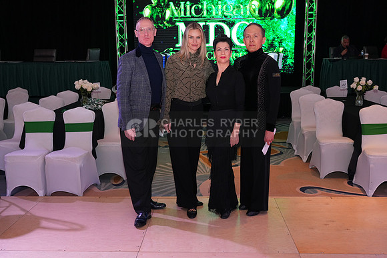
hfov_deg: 51.9
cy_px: 129
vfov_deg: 36.0
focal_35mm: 37
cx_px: 194
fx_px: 398
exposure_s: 1/250
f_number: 5.6
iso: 2000
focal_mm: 37
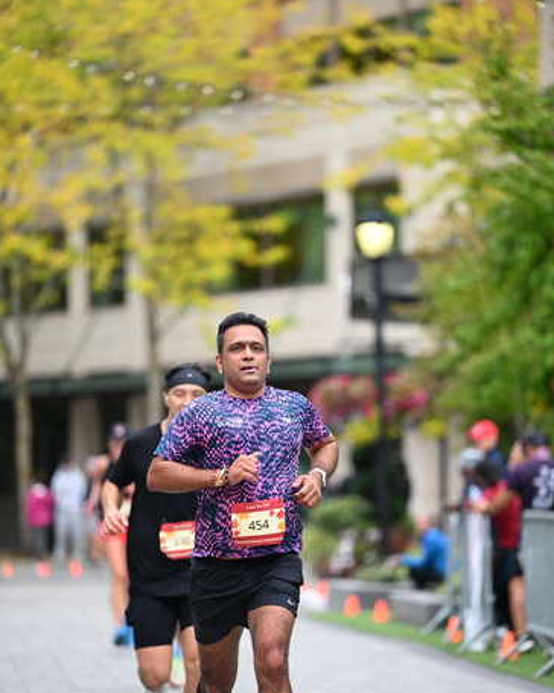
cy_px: 416
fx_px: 4304
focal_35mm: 210
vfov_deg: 9.2
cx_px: 276
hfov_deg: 7.4
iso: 640
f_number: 2.8
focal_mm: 185
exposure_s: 1/1600
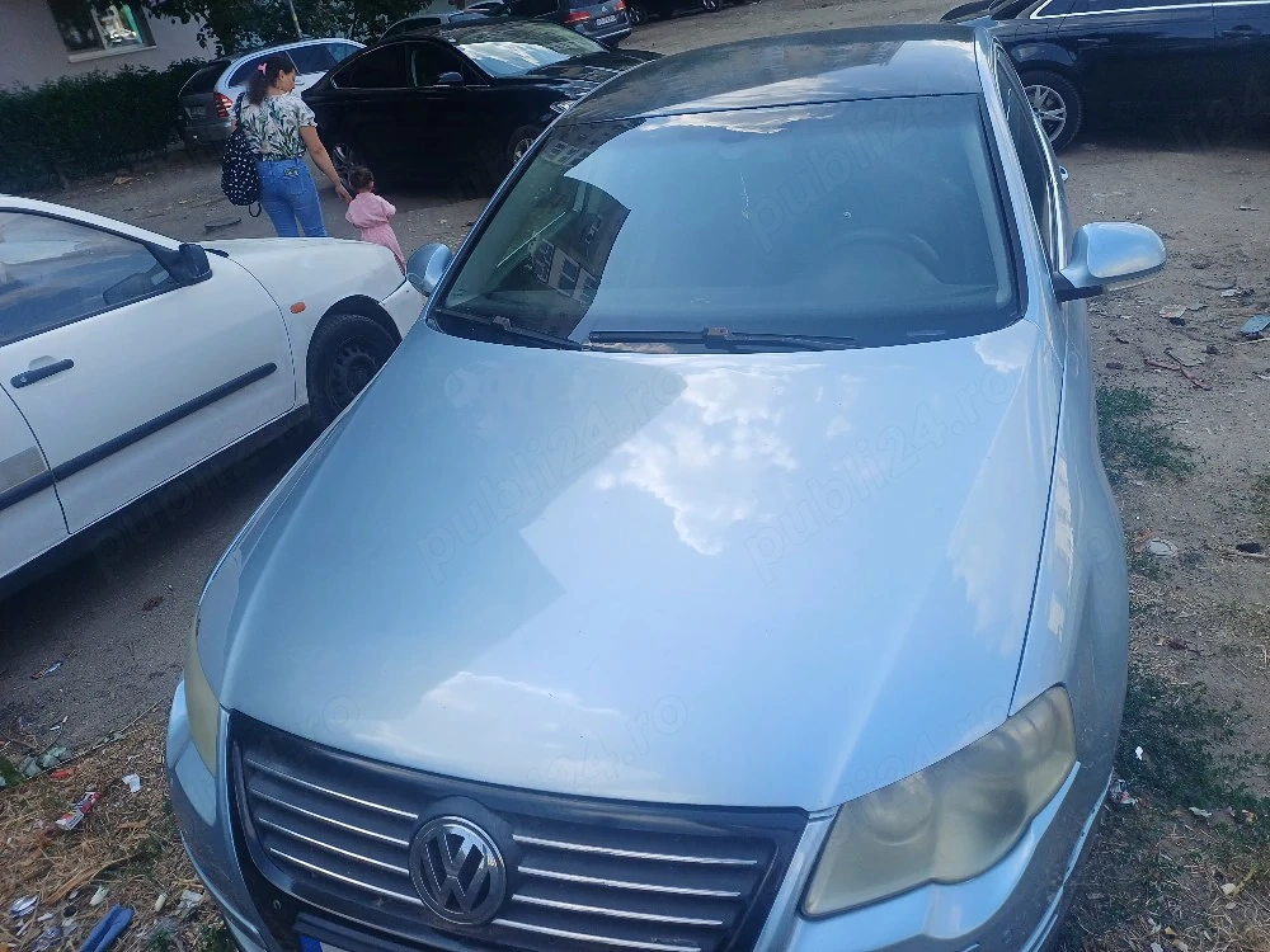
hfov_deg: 69.4
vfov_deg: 54.9
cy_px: 476
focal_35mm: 25
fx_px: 917
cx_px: 635
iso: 50
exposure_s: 1/476
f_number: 1.8
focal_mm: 4.65
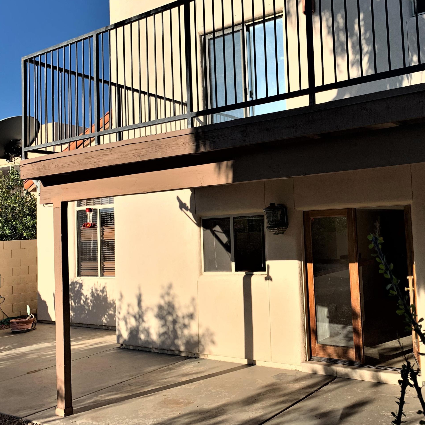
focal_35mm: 36
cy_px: 201
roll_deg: +2.5
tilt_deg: +3.9
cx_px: 278
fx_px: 500
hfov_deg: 45.5
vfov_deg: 46.0
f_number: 1.8
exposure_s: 1/2611
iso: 25
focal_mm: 4.25
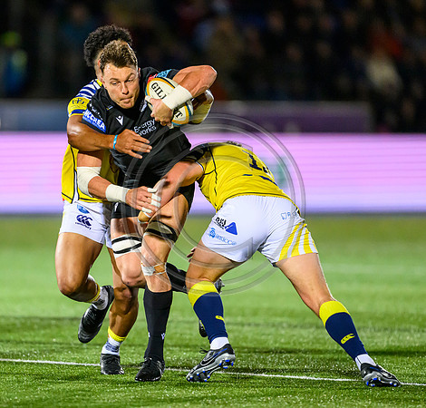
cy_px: 228
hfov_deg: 3.1
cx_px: 175
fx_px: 7913
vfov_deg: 3.0
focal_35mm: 581
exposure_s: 1/1600
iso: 8000
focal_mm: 400
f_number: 2.8
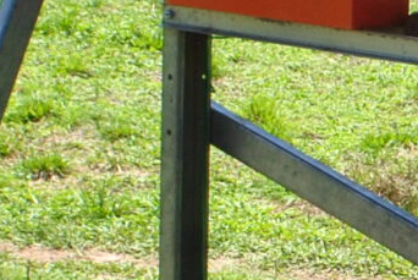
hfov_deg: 9.9
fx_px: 2348
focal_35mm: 202
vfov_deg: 6.8
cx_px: 595
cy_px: -11
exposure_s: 1/200
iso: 200
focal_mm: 18
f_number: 10
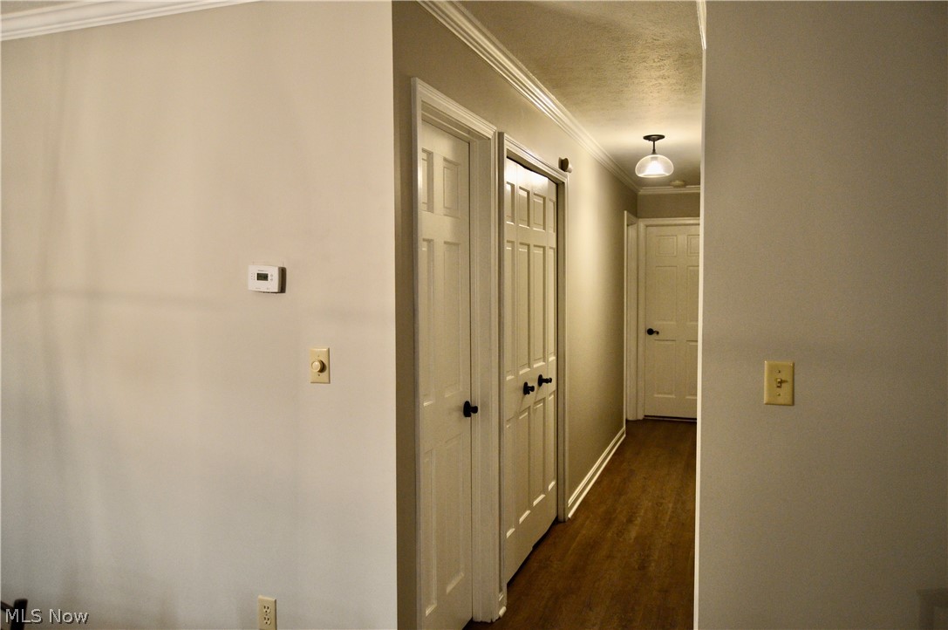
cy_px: 315
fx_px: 710
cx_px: 474
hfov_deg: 67.4
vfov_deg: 47.8
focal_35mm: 27
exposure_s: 1/60
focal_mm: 18
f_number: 3.5
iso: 500
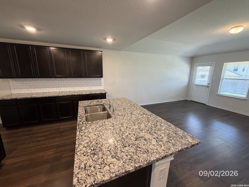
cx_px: 124
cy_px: 94
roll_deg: -0.3
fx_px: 101
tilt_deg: -11.2
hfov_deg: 102.1
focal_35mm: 14
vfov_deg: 85.7
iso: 250
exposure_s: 1/60
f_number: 2.2
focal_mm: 2.22
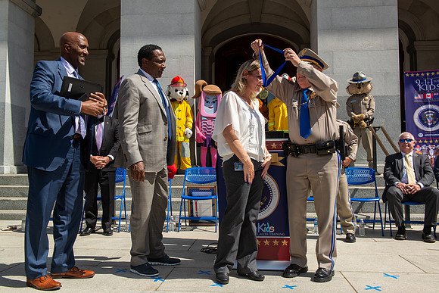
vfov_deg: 39.4
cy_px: 146
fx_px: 409
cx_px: 220
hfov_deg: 56.5
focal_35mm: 34
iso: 100
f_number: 8
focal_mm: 32
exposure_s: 1/250
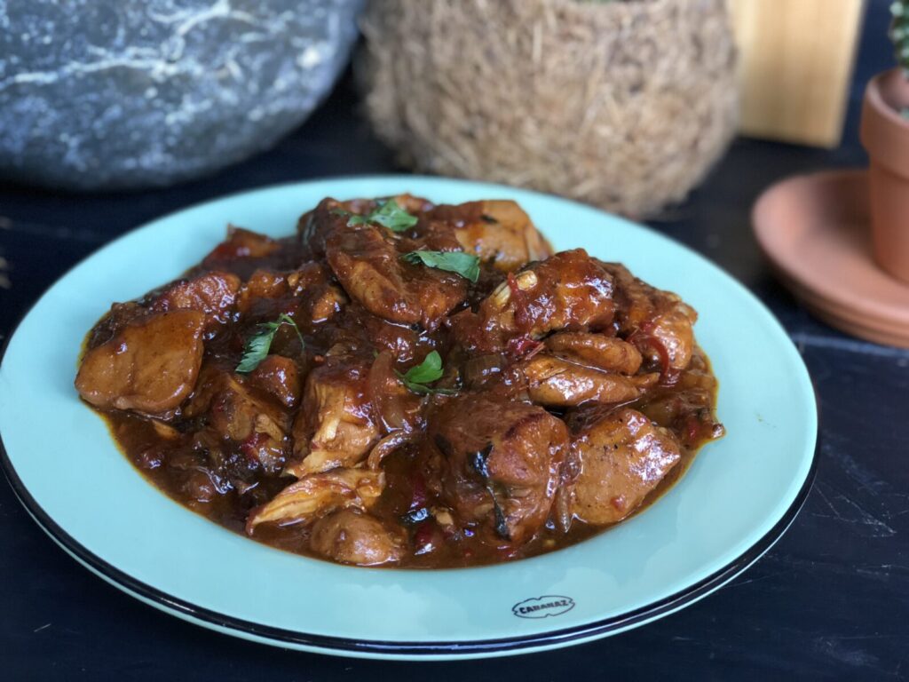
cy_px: 341
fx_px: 1497
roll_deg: -2.5
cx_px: 454
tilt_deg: -34.9
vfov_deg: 25.7
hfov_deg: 33.8
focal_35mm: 57
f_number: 2.8
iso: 400
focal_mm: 6.6
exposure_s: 1/60
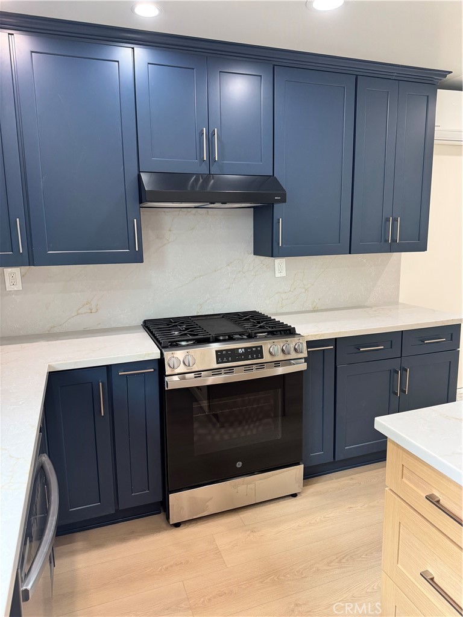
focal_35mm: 24
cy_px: 308
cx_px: 232
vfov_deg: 71.6
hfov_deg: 56.8
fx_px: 428
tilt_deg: -7.2
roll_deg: +1.1
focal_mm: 6.76
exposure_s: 1/120
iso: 200
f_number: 1.78
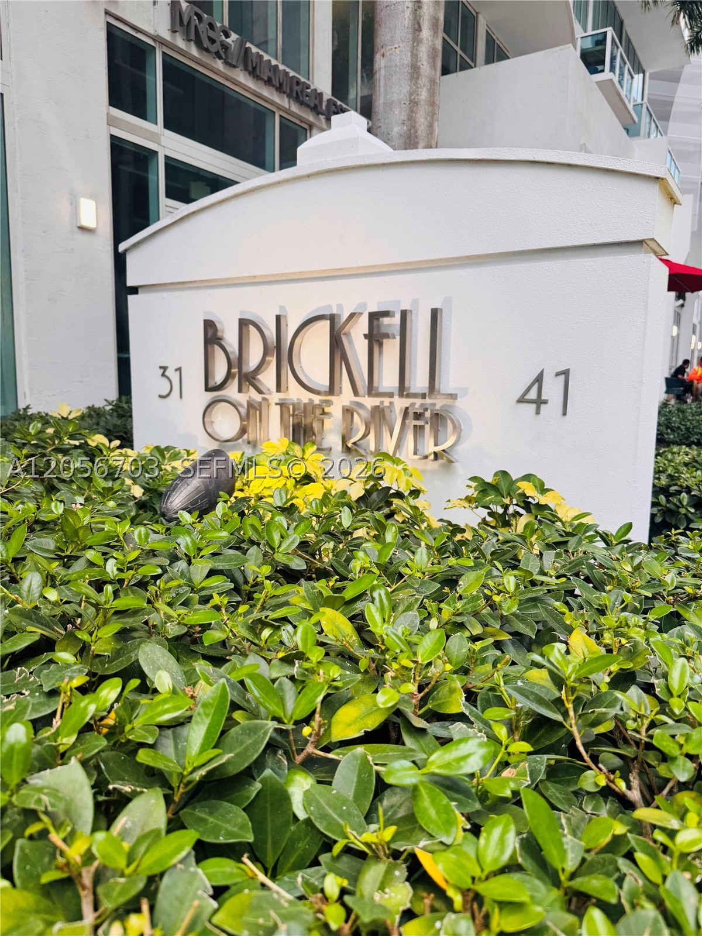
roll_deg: -1.0
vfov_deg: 71.6
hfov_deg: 56.8
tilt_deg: -6.8
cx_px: 351
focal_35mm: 24
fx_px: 649
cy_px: 468
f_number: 1.78
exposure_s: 1/231
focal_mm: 6.76
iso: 64
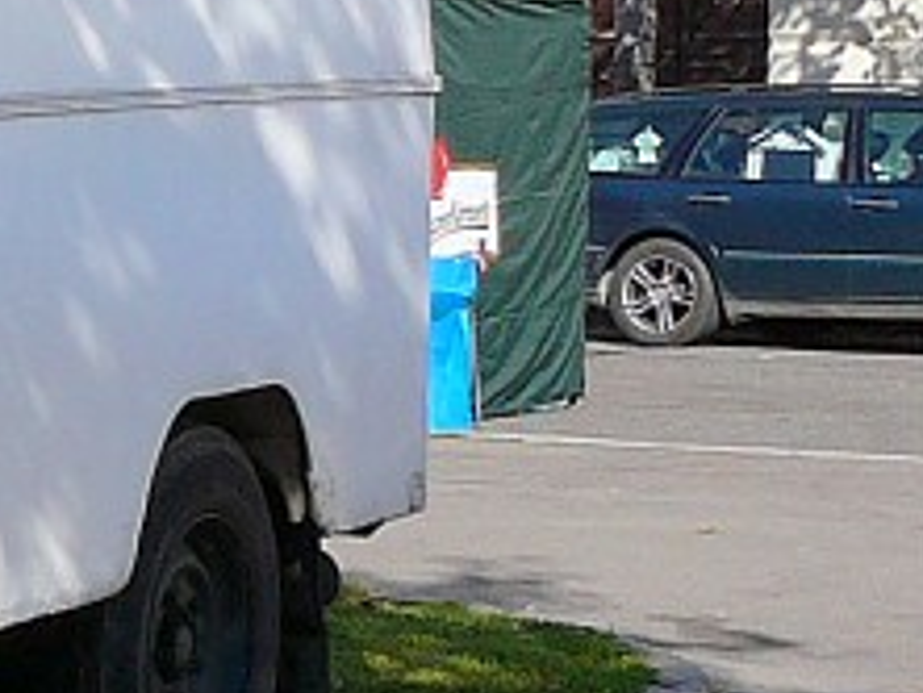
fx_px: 4322
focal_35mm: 162
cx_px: -1007
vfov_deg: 9.2
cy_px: 200
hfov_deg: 10.9
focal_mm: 5.2
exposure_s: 1/500
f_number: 5
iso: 80
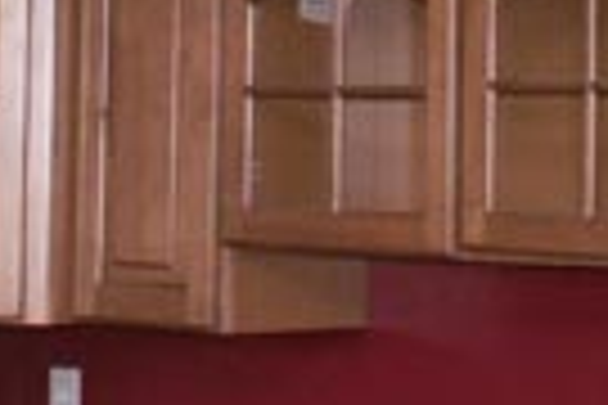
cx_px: 248
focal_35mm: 213
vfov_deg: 6.2
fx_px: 3597
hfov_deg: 9.7
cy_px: -522
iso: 160
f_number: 3.2
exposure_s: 1/40
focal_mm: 7.59
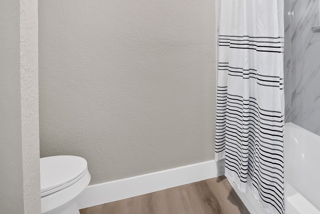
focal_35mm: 21
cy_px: 47
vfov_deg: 55.9
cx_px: 211
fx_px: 187
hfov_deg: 78.8
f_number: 9
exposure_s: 1/3
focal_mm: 12
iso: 640
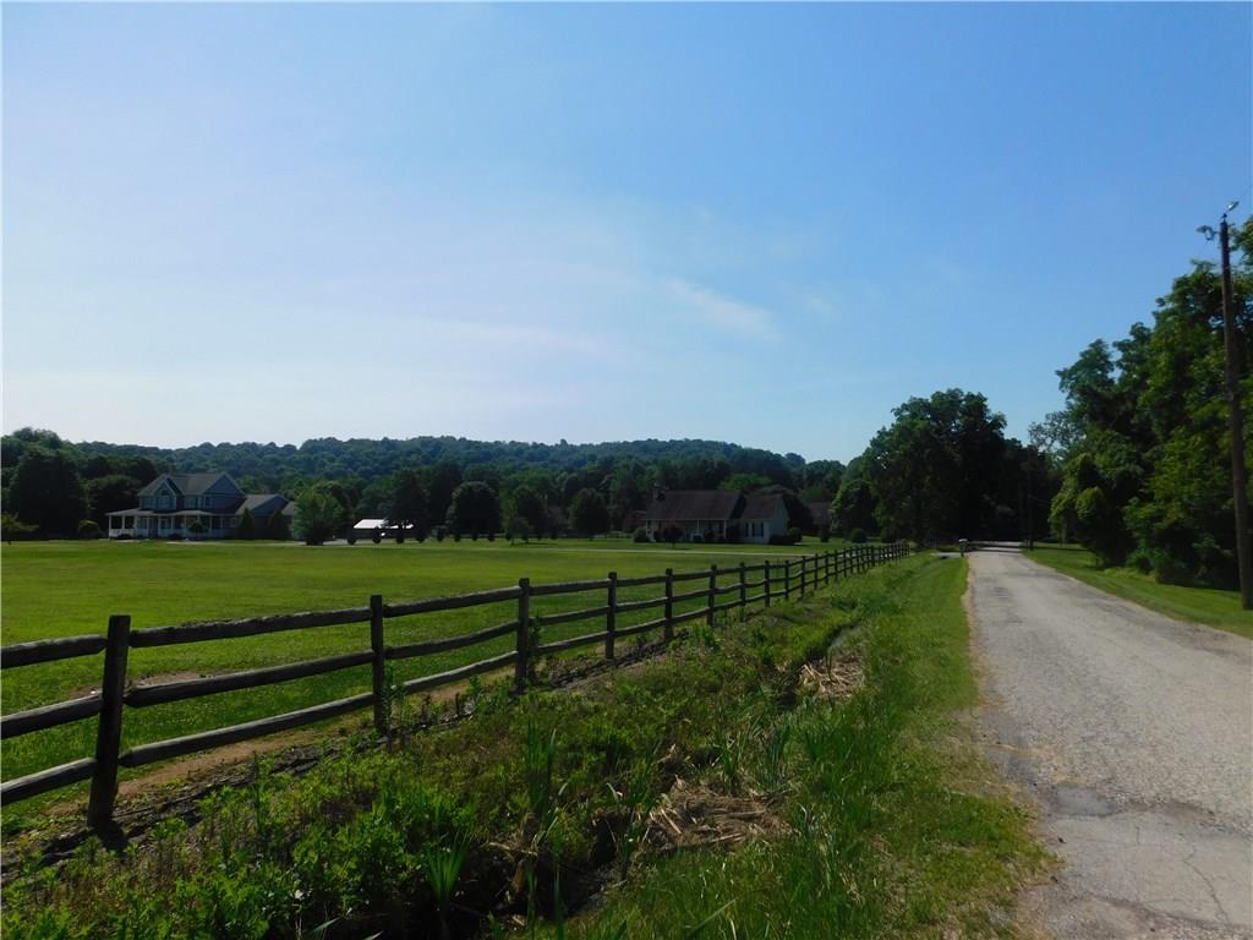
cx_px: 626
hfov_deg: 73.9
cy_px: 470
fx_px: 833
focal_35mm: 23
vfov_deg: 58.9
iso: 125
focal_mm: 4
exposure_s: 1/800
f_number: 6
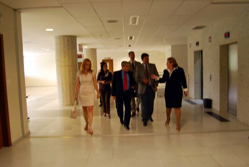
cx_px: 124
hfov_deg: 61.9
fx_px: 208
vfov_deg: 43.7
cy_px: 84
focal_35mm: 30
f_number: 3.8
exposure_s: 1/40
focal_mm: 20
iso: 800
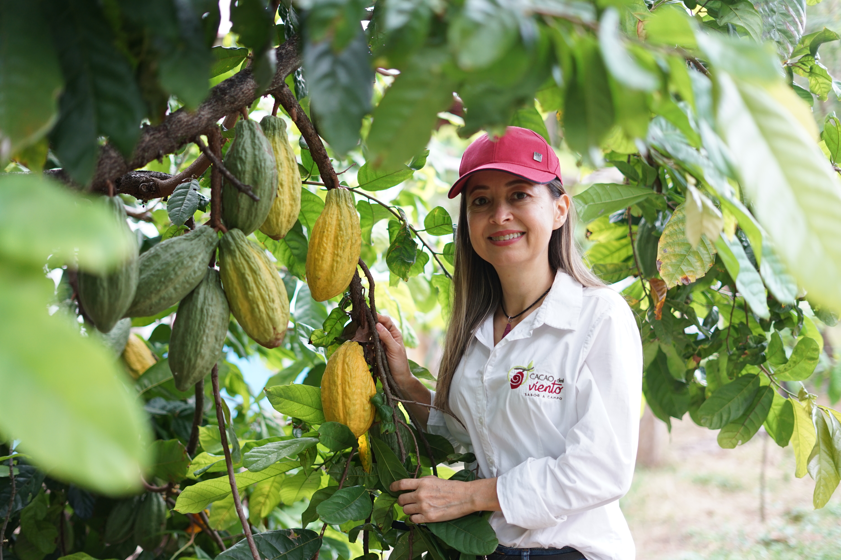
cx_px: 420
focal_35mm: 50
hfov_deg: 39.6
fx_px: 1168
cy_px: 280
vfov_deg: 27.0
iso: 400
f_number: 2
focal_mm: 50
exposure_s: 1/80
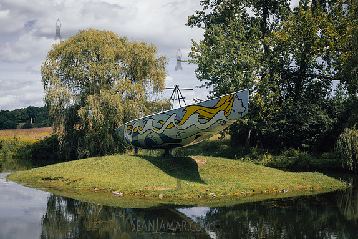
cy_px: 120
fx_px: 527
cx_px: 178
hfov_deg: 37.5
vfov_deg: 25.5
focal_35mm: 53
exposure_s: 1/200
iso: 100
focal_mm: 52
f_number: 6.3
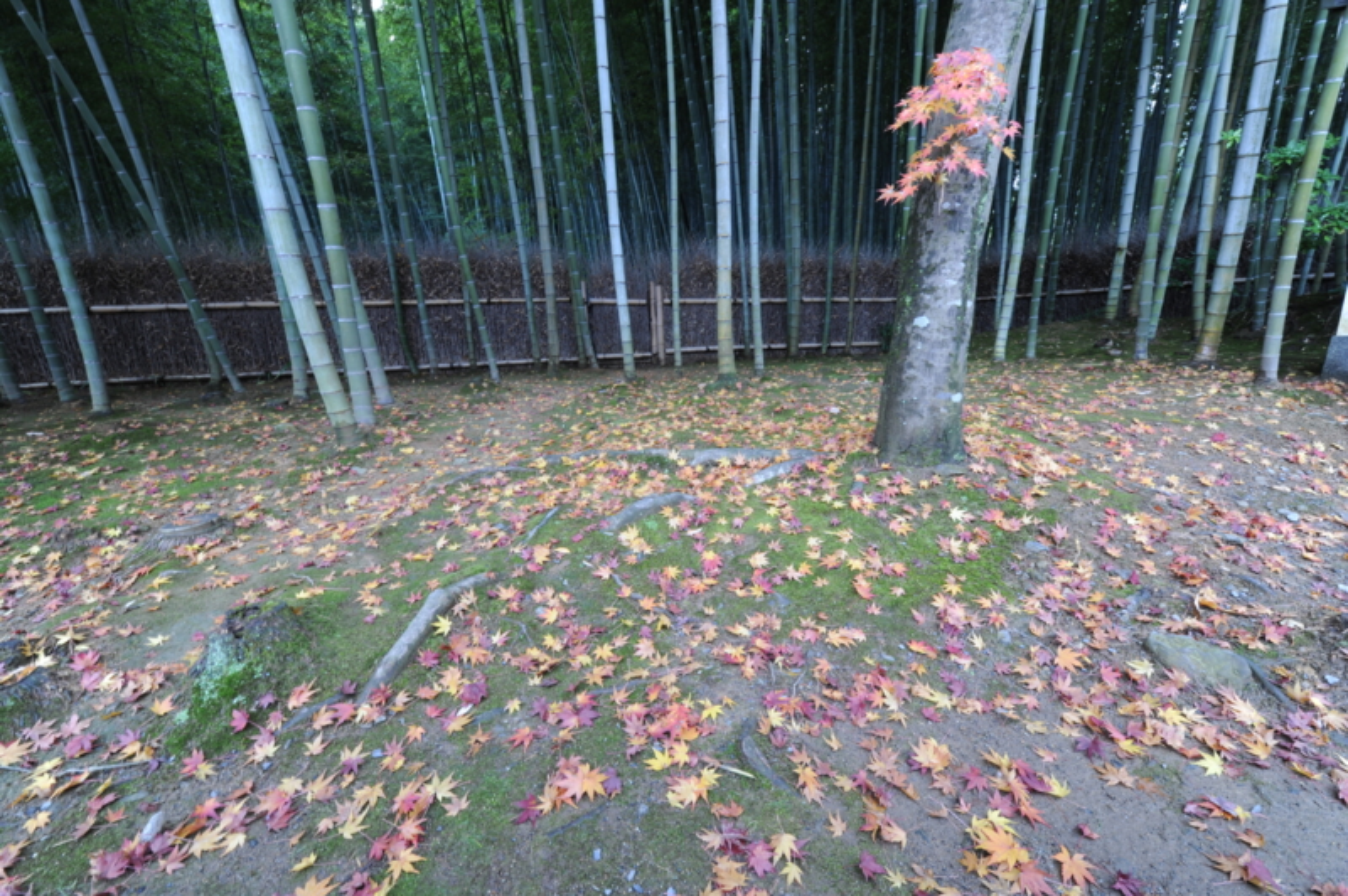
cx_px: 674
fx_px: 524
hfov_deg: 104.3
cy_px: 448
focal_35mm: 14
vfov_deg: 81.1
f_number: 18
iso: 200
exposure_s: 2
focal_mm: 14
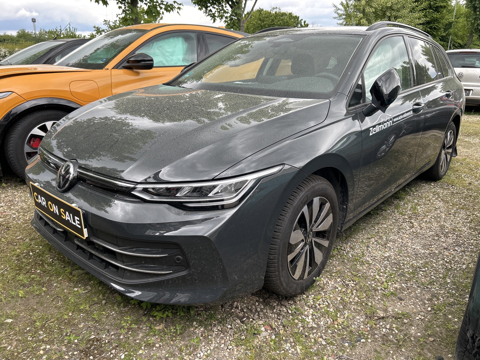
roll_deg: -0.7
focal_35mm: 26
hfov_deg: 67.3
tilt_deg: -17.9
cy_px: 180
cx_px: 240
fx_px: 361
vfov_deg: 53.1
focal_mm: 5.7
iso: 50
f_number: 1.5
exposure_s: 1/575
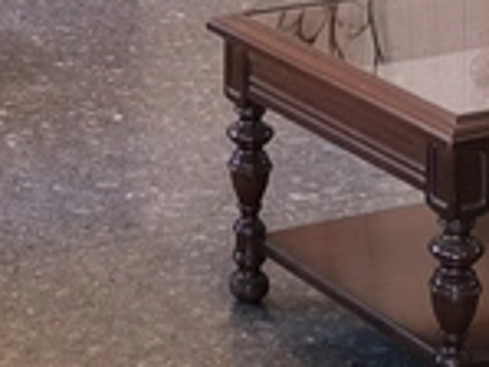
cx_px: 131
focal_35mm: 150
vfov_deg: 9.5
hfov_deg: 13.1
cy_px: -242
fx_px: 2121
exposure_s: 1/25
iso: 1000
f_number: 1.65
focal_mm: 6.14
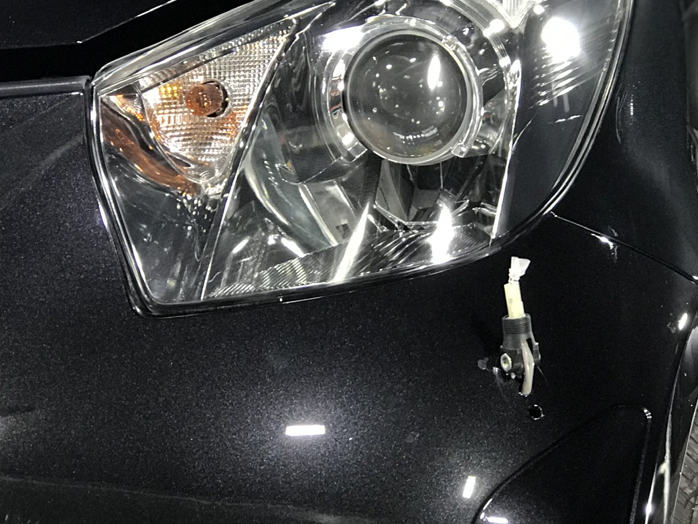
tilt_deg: -4.7
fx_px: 2259
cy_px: 200
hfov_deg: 17.6
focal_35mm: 112
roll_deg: +3.4
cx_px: 401
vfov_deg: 13.2
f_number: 2.8
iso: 250
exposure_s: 1/60
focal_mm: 6.6
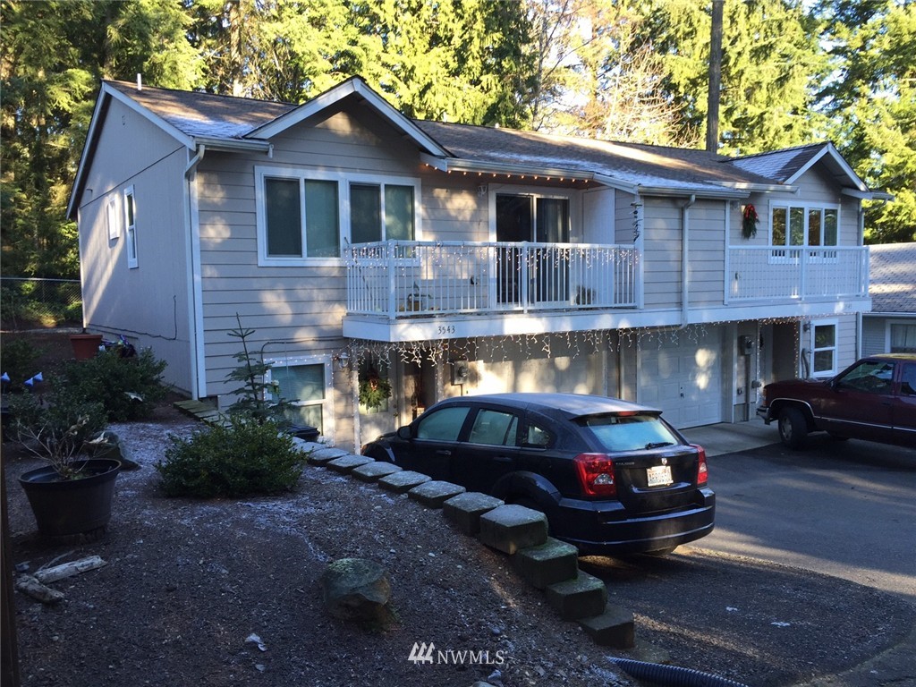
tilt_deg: -4.1
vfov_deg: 48.2
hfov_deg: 61.7
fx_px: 767
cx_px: 458
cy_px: 344
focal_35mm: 29
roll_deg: +1.2
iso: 32
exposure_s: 1/120
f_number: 2.2
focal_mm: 4.15
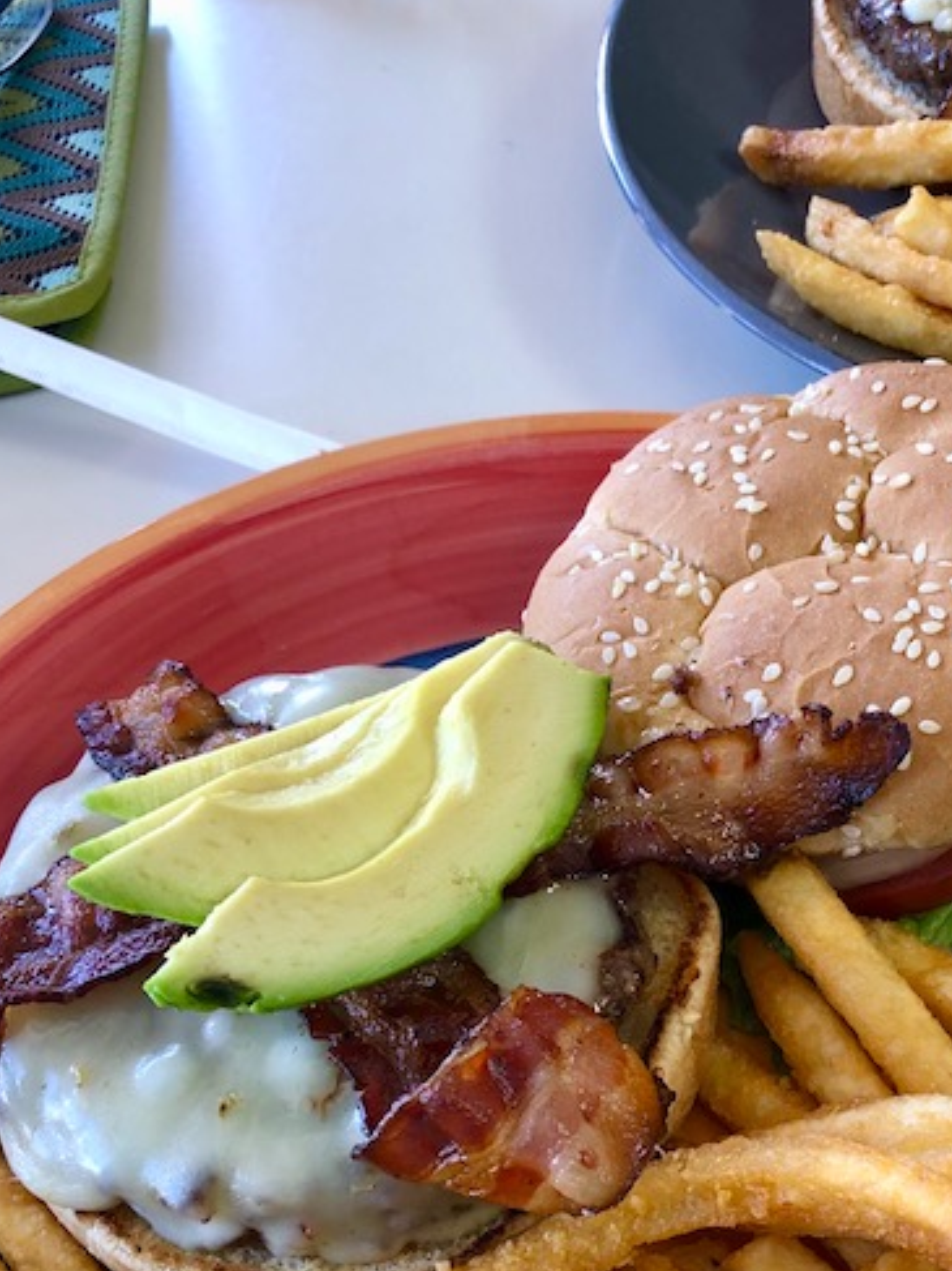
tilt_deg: -57.5
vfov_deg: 39.8
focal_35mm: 46
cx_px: 626
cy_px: 994
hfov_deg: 31.3
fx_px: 1688
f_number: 1.8
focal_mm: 4
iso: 25
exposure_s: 1/30
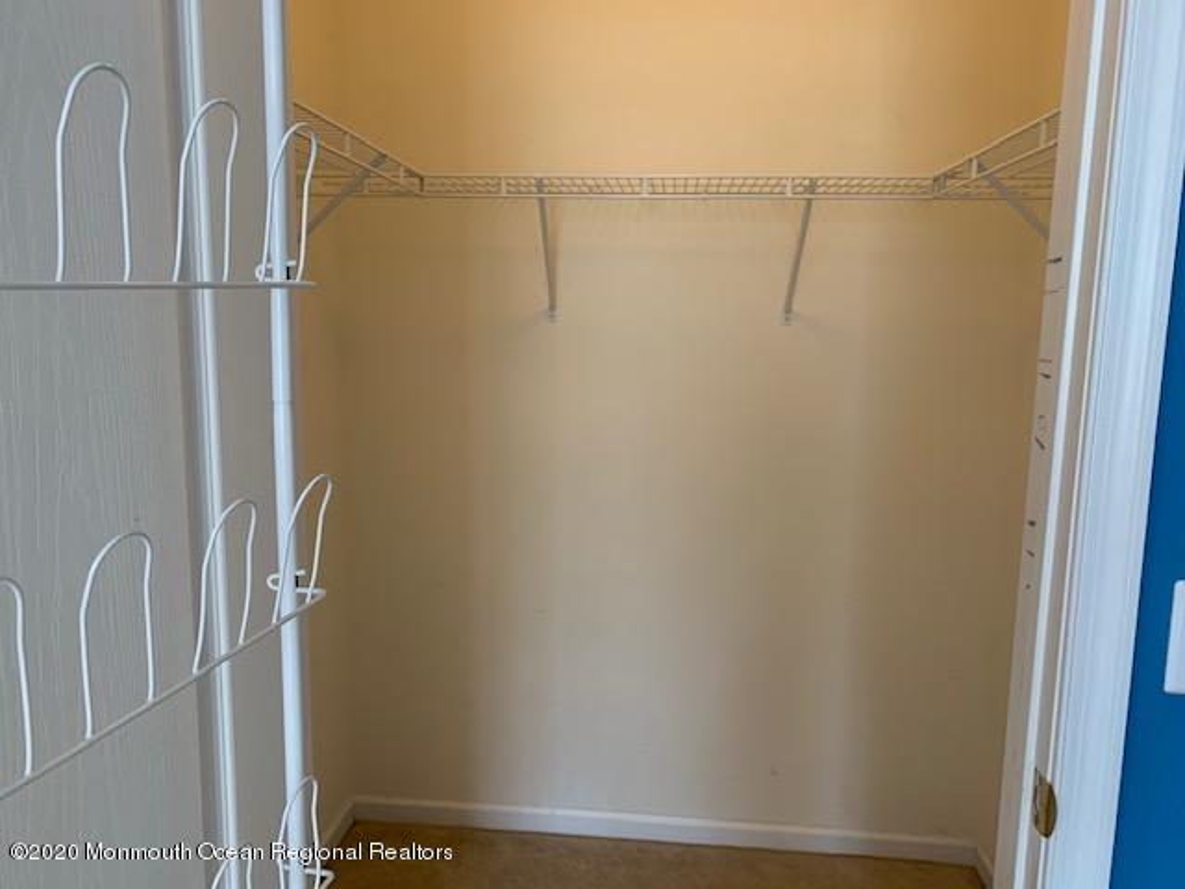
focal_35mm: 26
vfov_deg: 53.1
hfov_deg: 67.3
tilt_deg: -8.8
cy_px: 444
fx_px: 890
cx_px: 592
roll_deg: -1.2
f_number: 1.8
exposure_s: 1/60
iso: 200
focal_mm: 4.25
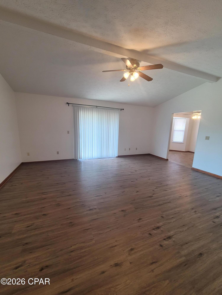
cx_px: 111
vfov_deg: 106.2
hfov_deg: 89.9
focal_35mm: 13
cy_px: 148
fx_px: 111
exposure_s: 1/60
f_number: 2.2
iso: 160
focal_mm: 2.2
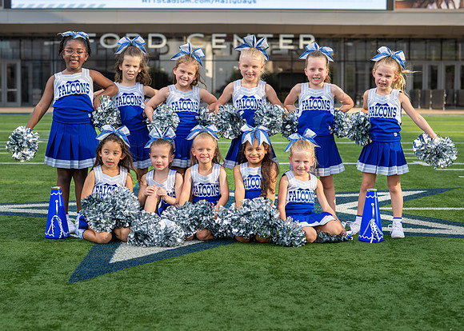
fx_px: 928
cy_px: 155
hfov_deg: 28.1
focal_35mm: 70
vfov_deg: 20.2
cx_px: 218
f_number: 2.8
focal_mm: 50
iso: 125
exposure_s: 1/1250
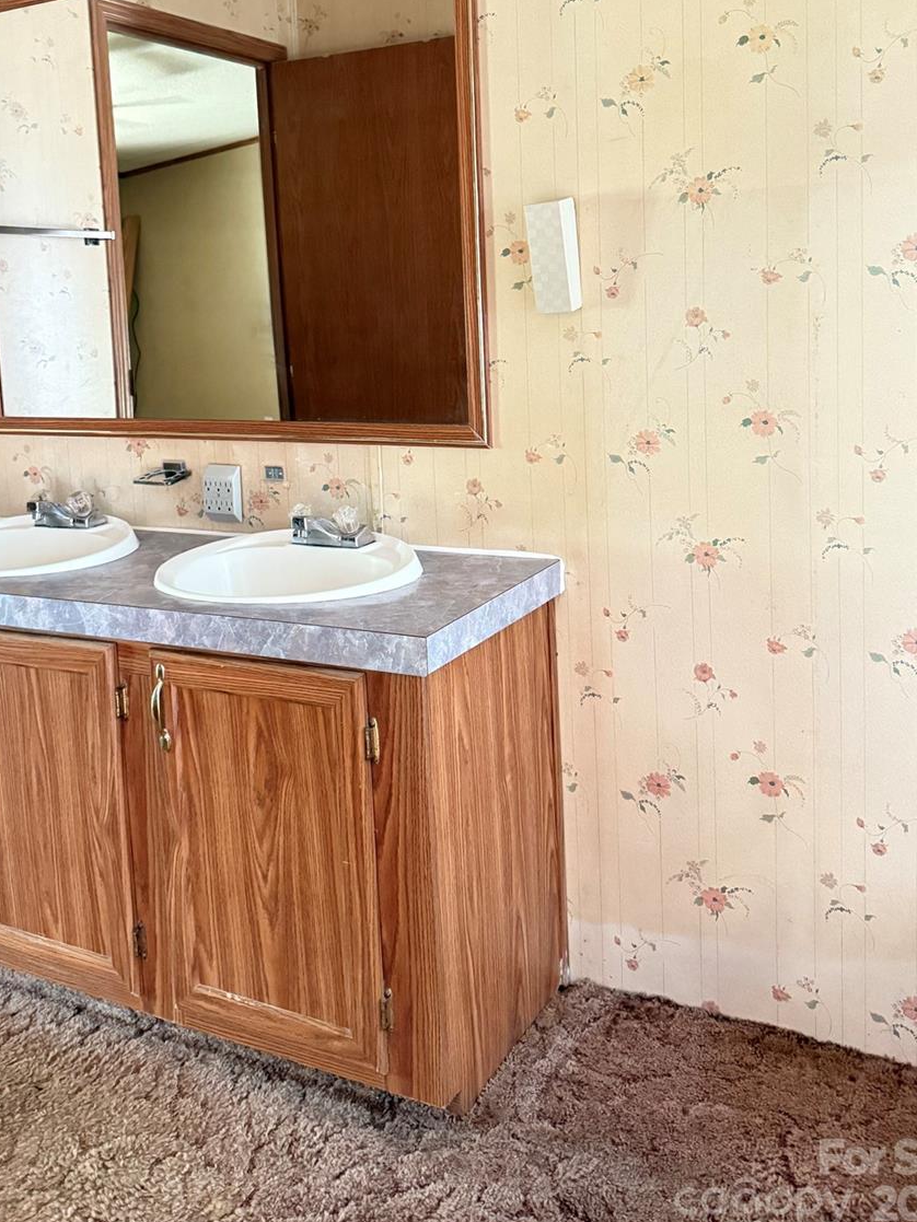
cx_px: 392
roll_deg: +2.1
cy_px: 415
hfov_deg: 42.8
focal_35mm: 33
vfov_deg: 54.3
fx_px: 1165
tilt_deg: -6.9
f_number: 1.78
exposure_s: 1/20
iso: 1600
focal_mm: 6.76
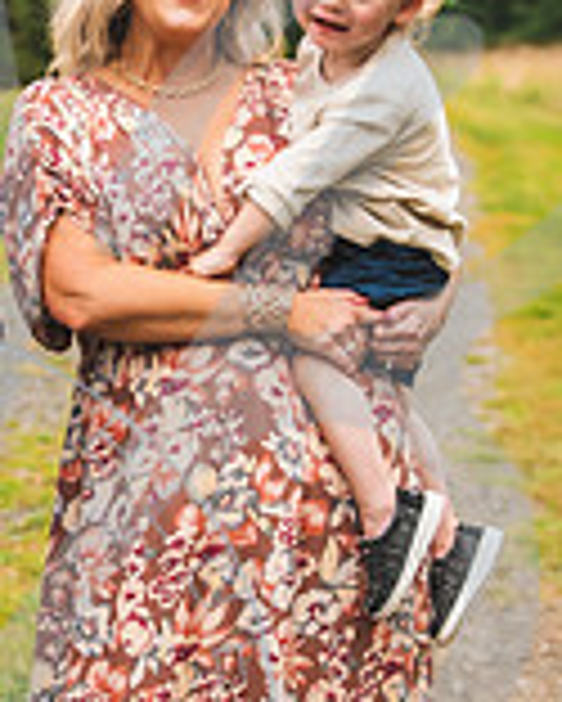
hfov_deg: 8.2
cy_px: 396
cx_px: 63
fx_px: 3926
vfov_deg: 10.2
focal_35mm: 189
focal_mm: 70
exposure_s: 1/250
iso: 320
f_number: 4
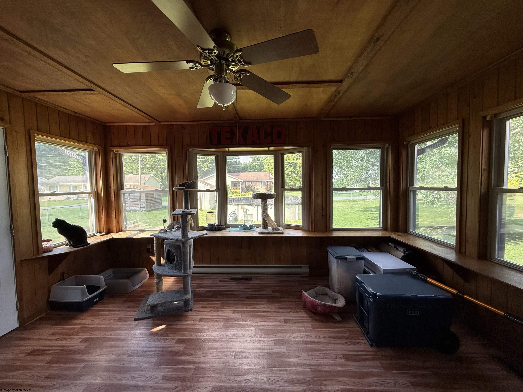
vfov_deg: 85.7
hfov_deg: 102.1
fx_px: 212
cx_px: 262
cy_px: 196
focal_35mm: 14
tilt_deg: -2.7
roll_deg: +1.3
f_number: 2.2
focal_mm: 2.22
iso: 64
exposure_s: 1/134
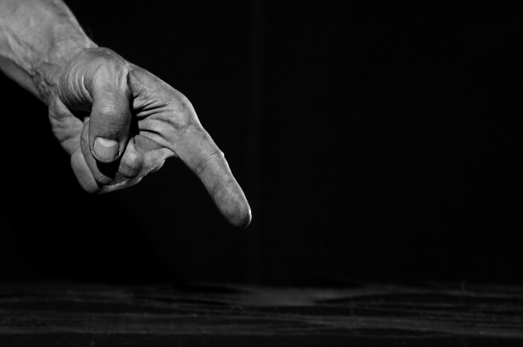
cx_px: 262
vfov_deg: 12.6
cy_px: 174
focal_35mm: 108
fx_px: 1566
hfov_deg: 19.0
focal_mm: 72
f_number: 10
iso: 100
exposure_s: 1/200
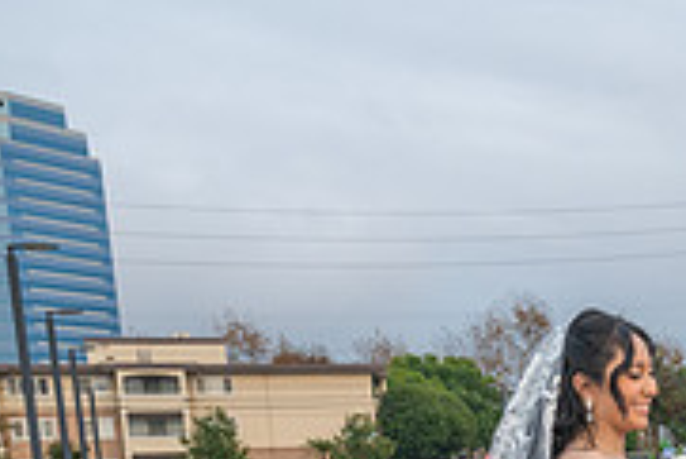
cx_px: 925
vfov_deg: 16.2
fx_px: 1468
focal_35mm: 77
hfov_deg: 23.0
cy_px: 696
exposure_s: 1/160
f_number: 5.6
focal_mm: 24
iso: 500
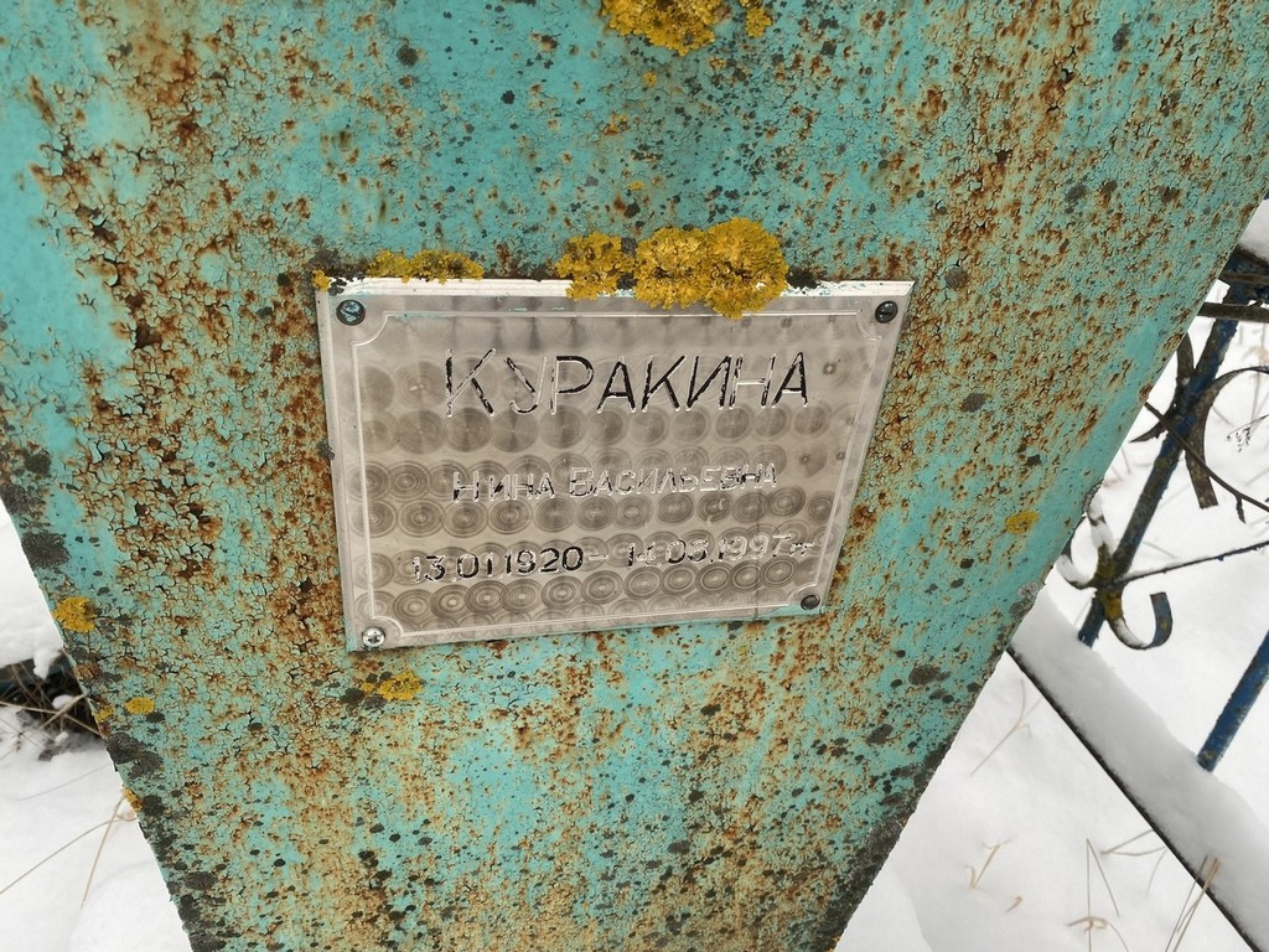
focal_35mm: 26
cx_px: 634
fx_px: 953
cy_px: 476
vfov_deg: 53.1
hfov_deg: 67.3
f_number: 1.8
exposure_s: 1/231
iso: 32
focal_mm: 4.25
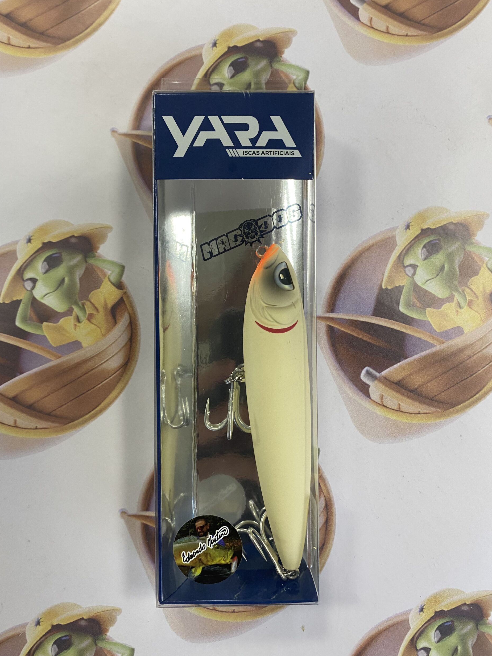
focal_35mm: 27
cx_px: 237
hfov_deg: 51.3
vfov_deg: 65.3
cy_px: 334
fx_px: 512
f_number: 1.8
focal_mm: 4.25
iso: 80
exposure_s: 1/60
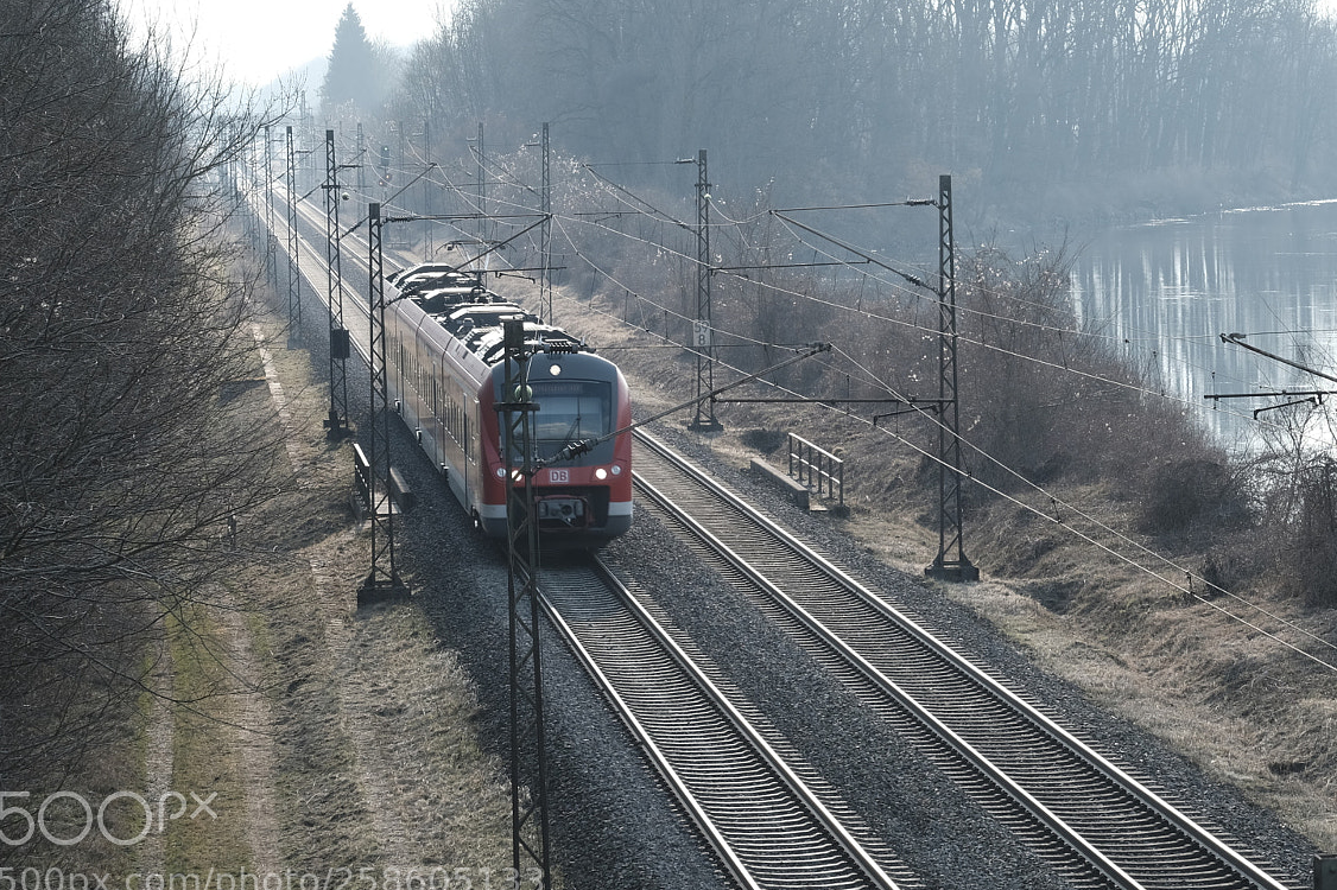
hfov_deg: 11.9
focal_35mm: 172
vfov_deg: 8.0
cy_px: 342
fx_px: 6386
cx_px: 873
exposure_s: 1/80
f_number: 9
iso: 200
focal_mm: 80.4
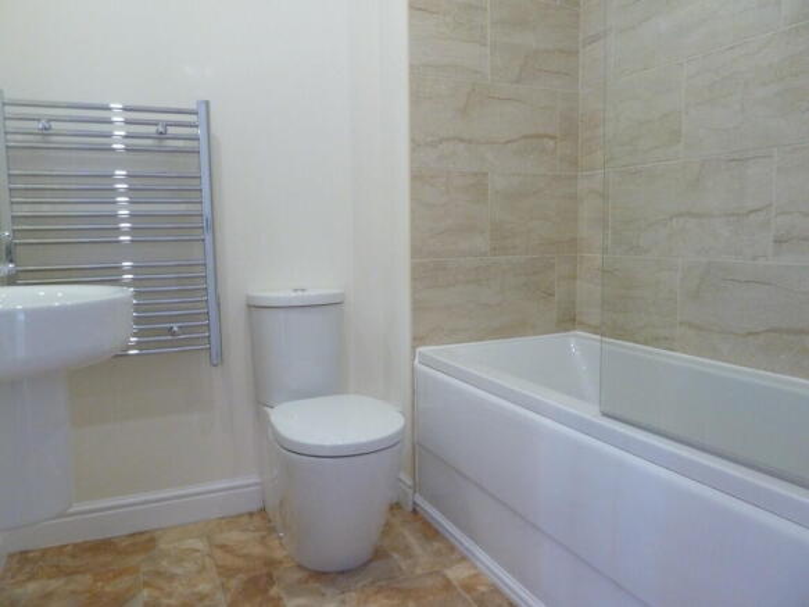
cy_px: 304
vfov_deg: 54.9
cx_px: 404
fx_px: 584
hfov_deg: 69.4
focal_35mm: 25
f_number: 3.3
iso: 400
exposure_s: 1/20
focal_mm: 4.1
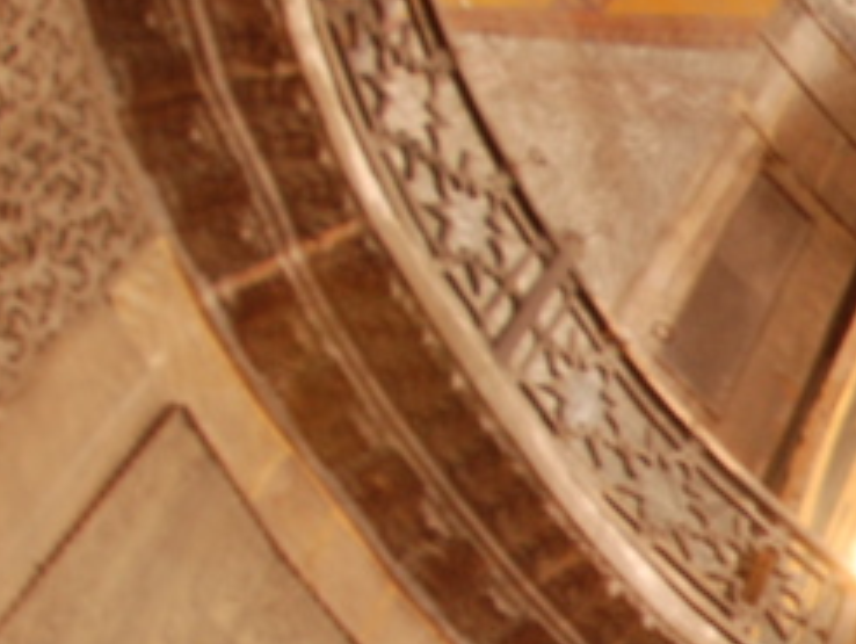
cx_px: 1696
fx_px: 2673
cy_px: 820
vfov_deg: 13.3
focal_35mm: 108
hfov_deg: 14.9
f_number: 3.5
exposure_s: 1/5
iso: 400
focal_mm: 18
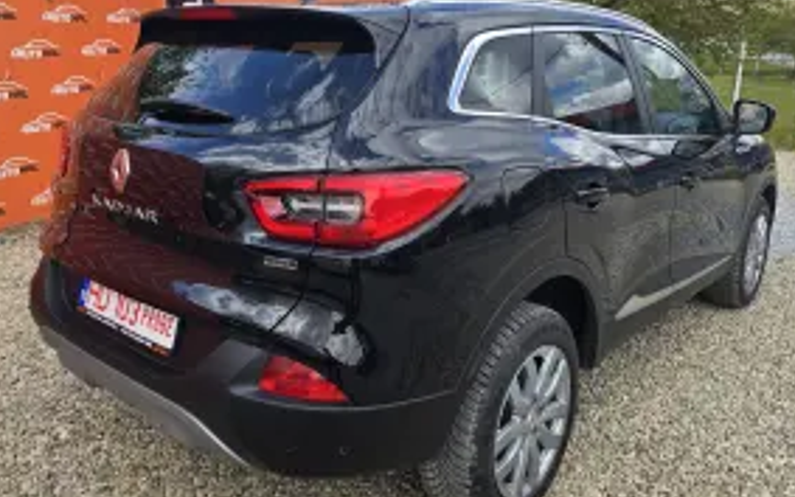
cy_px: 219
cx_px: 399
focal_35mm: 31
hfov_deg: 61.2
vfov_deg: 40.6
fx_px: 672
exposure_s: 1/339
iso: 12
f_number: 1.7
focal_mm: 6.3
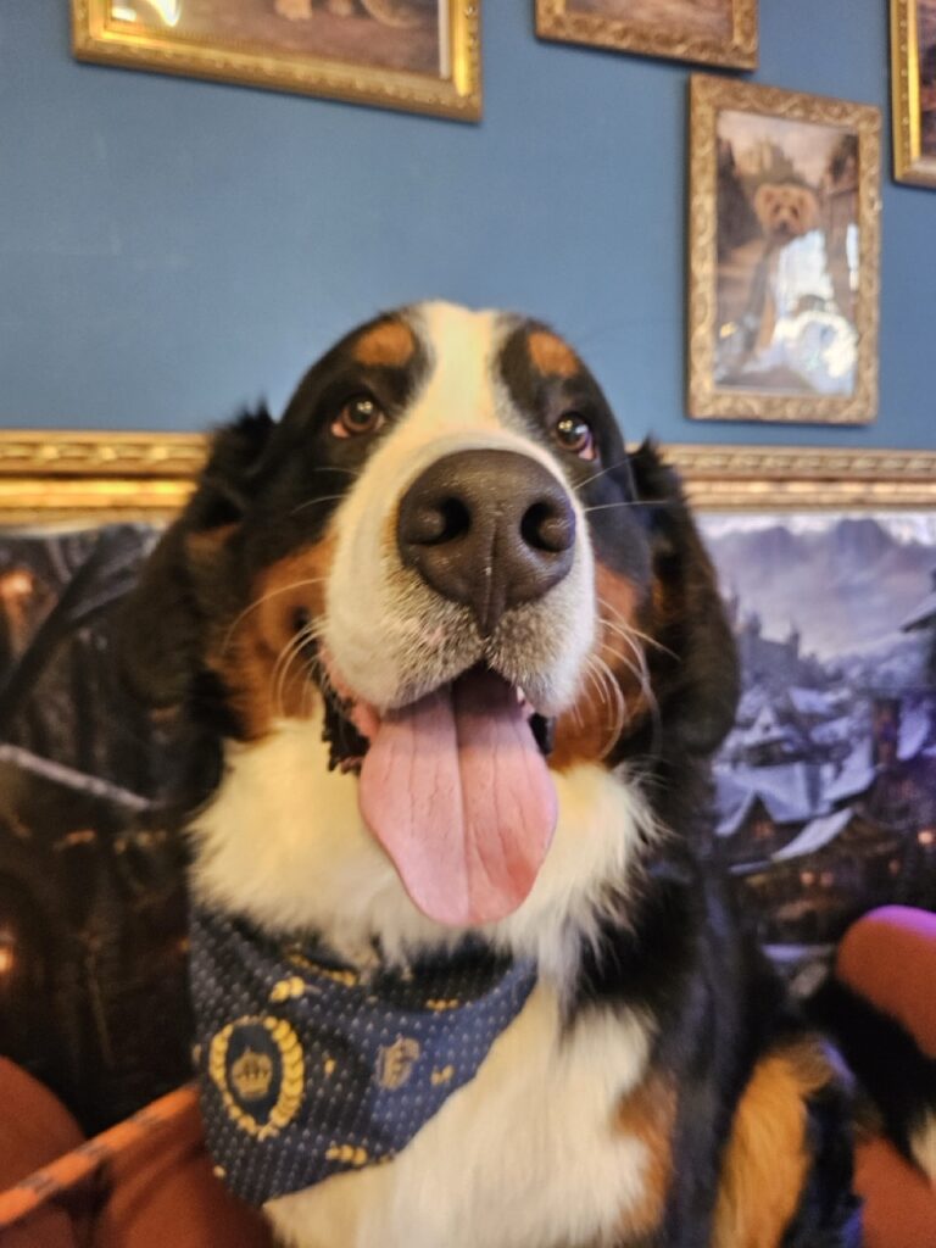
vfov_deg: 73.9
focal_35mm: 23
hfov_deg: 58.9
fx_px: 829
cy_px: 624
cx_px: 468
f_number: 1.8
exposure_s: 1/60
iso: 640
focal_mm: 5.4
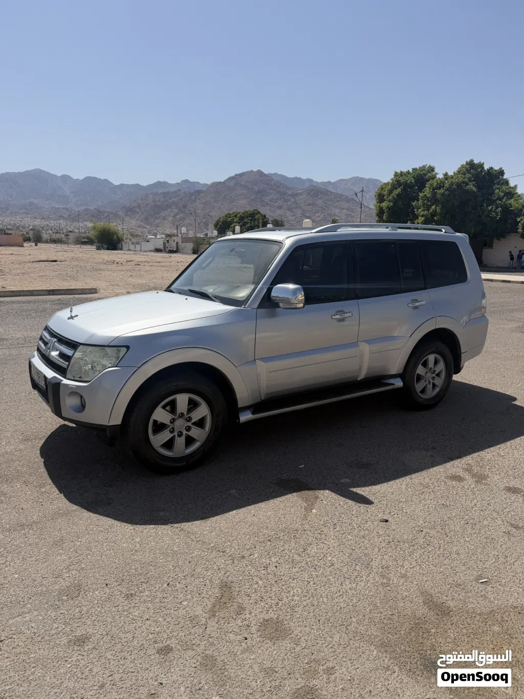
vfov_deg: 71.6
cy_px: 350
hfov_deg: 56.8
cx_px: 262
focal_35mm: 24
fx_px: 484
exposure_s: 1/8130
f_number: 1.78
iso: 100
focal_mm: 6.76
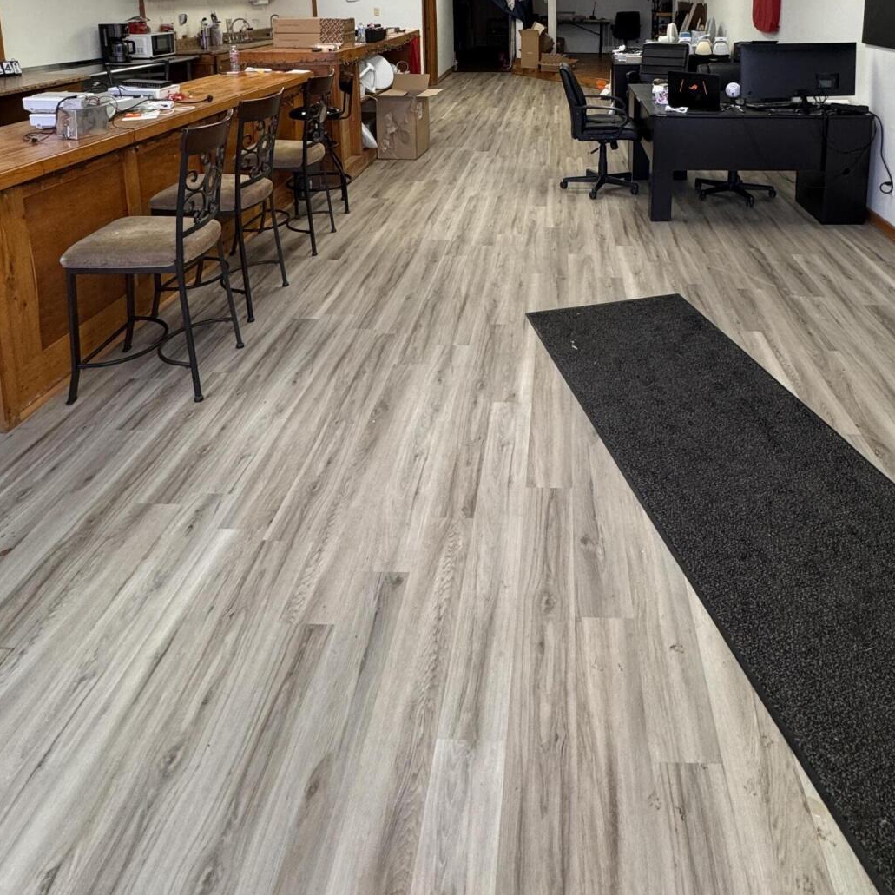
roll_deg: -0.6
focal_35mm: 24
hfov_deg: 64.3
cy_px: 100
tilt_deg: -9.3
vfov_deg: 56.7
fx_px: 702
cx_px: 548
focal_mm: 2.22
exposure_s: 1/120
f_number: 2.2
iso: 200
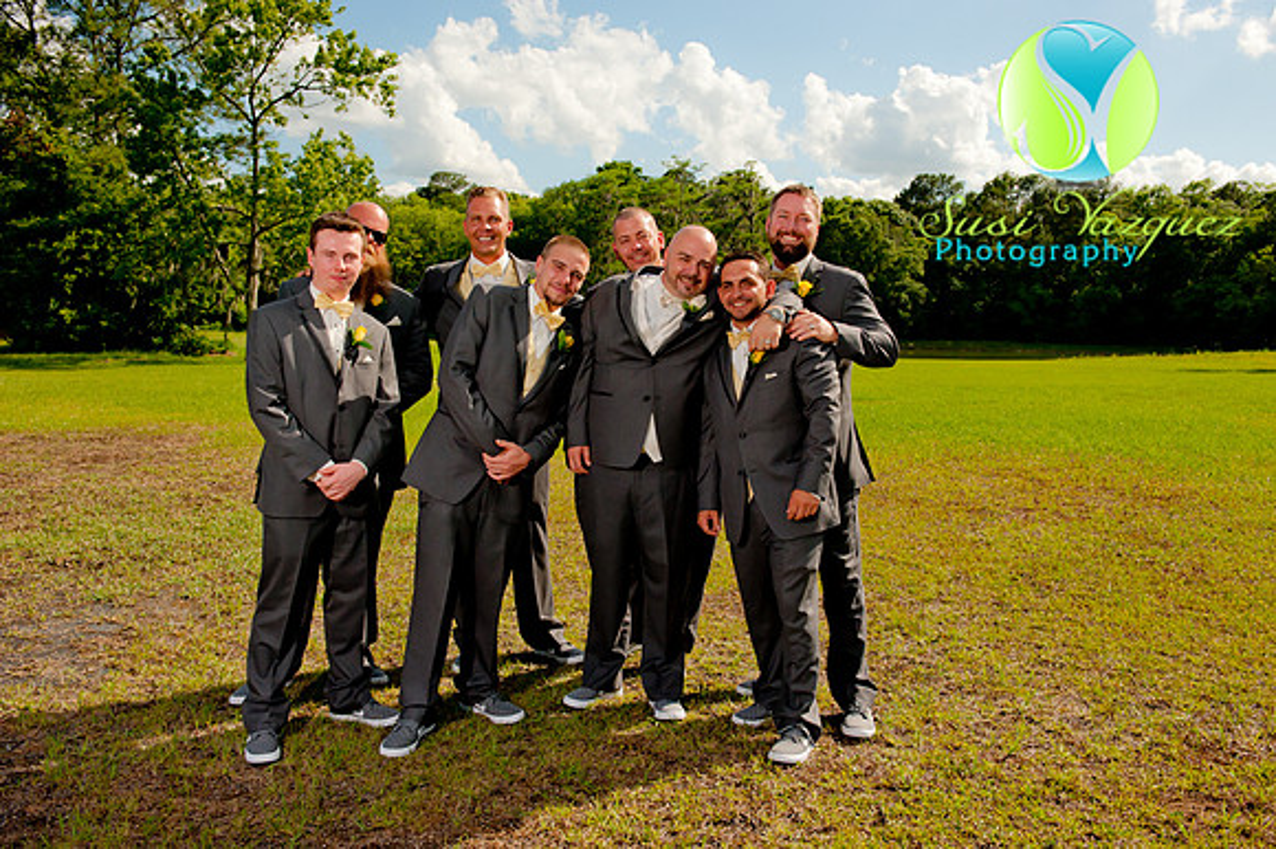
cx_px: 638
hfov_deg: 58.7
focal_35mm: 32
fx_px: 1134
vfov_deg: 41.1
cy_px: 424
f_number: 7.1
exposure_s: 1/6400
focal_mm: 32
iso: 800
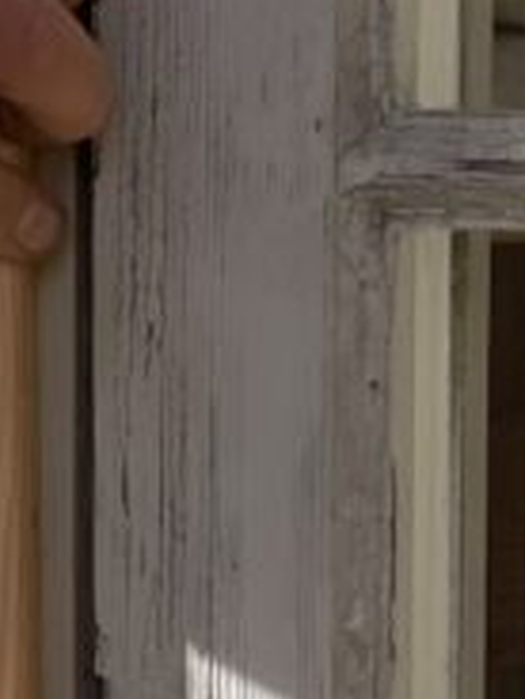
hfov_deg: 5.1
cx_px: -164
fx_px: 5844
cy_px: 862
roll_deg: +1.1
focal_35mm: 289
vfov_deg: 6.8
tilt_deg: -9.5
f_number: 2
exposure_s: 1/799
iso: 25
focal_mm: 6
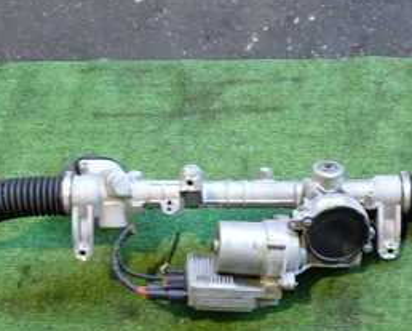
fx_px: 830
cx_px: 267
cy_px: 198
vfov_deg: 22.5
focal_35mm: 68
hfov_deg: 27.7
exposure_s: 1/30
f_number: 2.3
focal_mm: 5.4
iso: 320
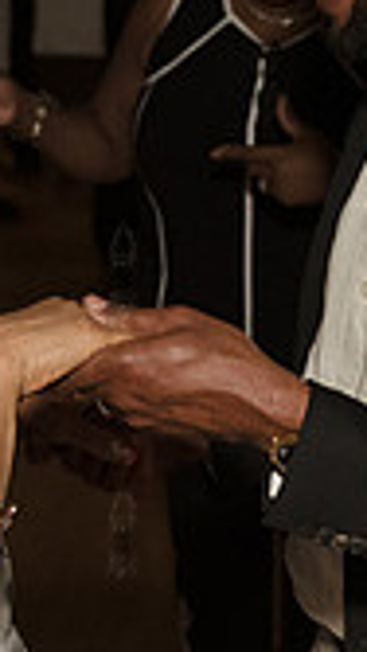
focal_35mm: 110
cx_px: 137
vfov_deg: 19.2
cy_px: 531
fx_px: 1902
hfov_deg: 11.0
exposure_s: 1/250
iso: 2000
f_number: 3.5
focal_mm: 26
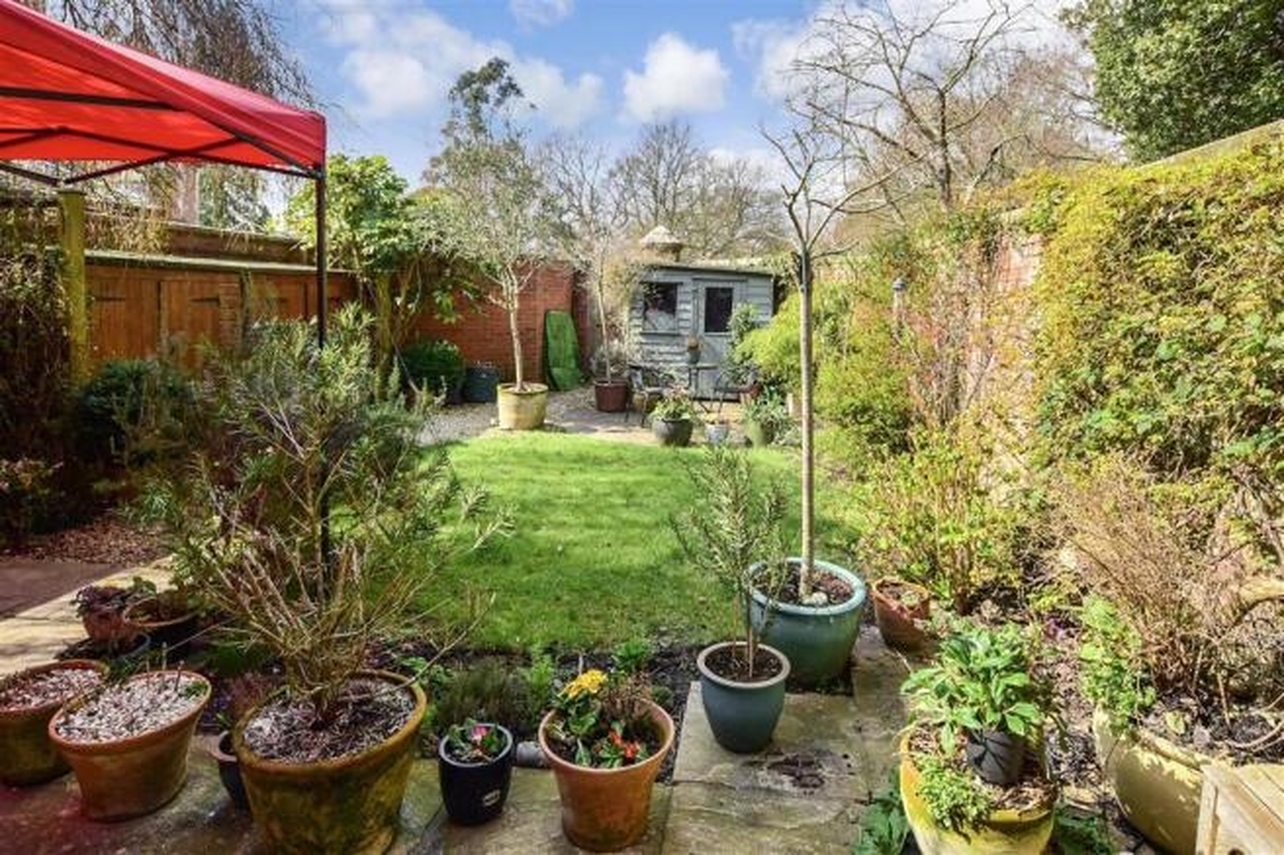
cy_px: 428
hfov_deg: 85.4
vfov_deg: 63.2
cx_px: 642
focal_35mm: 20
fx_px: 695
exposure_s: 1/640
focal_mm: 13
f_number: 8
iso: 400
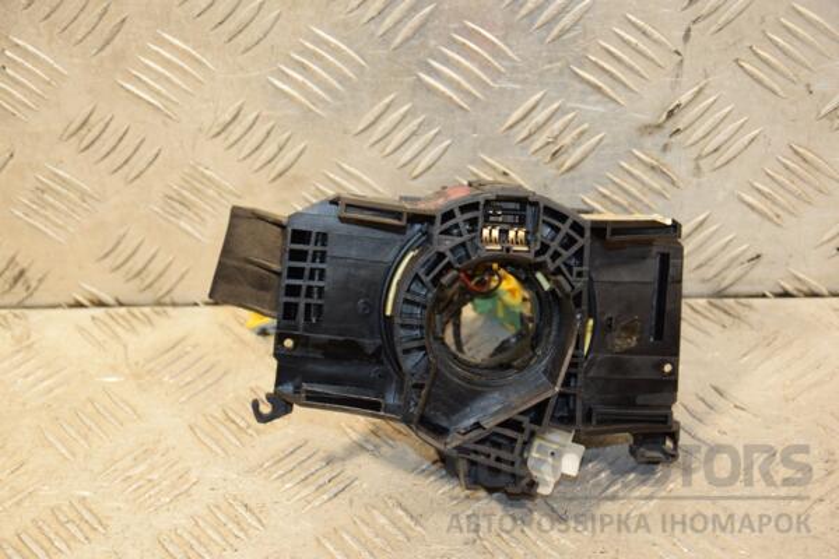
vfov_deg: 14.7
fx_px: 2167
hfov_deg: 21.9
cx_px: 420
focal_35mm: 93
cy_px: 280
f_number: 5.3
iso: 800
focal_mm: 62
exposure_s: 1/100
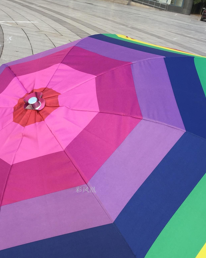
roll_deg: -10.6
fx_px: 457
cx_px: 86
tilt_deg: -22.8
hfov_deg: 25.4
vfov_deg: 31.0
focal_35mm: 60
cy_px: 189
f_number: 2.2
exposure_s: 1/262
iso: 32
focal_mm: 4.15
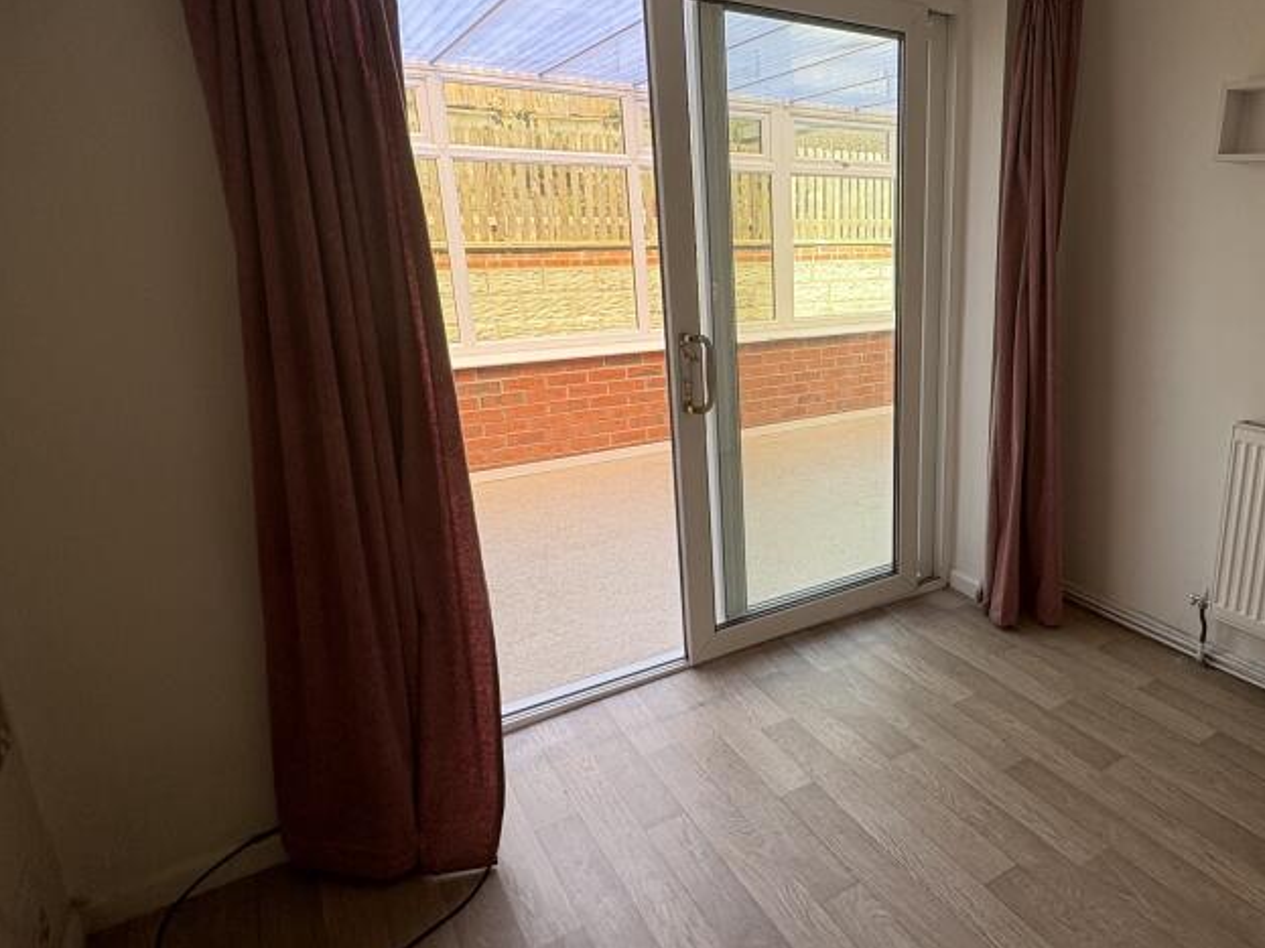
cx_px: 891
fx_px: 840
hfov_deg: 70.7
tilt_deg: -14.1
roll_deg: -0.3
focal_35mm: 23
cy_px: 447
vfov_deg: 58.8
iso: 50
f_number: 2.2
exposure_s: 1/181
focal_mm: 2.22
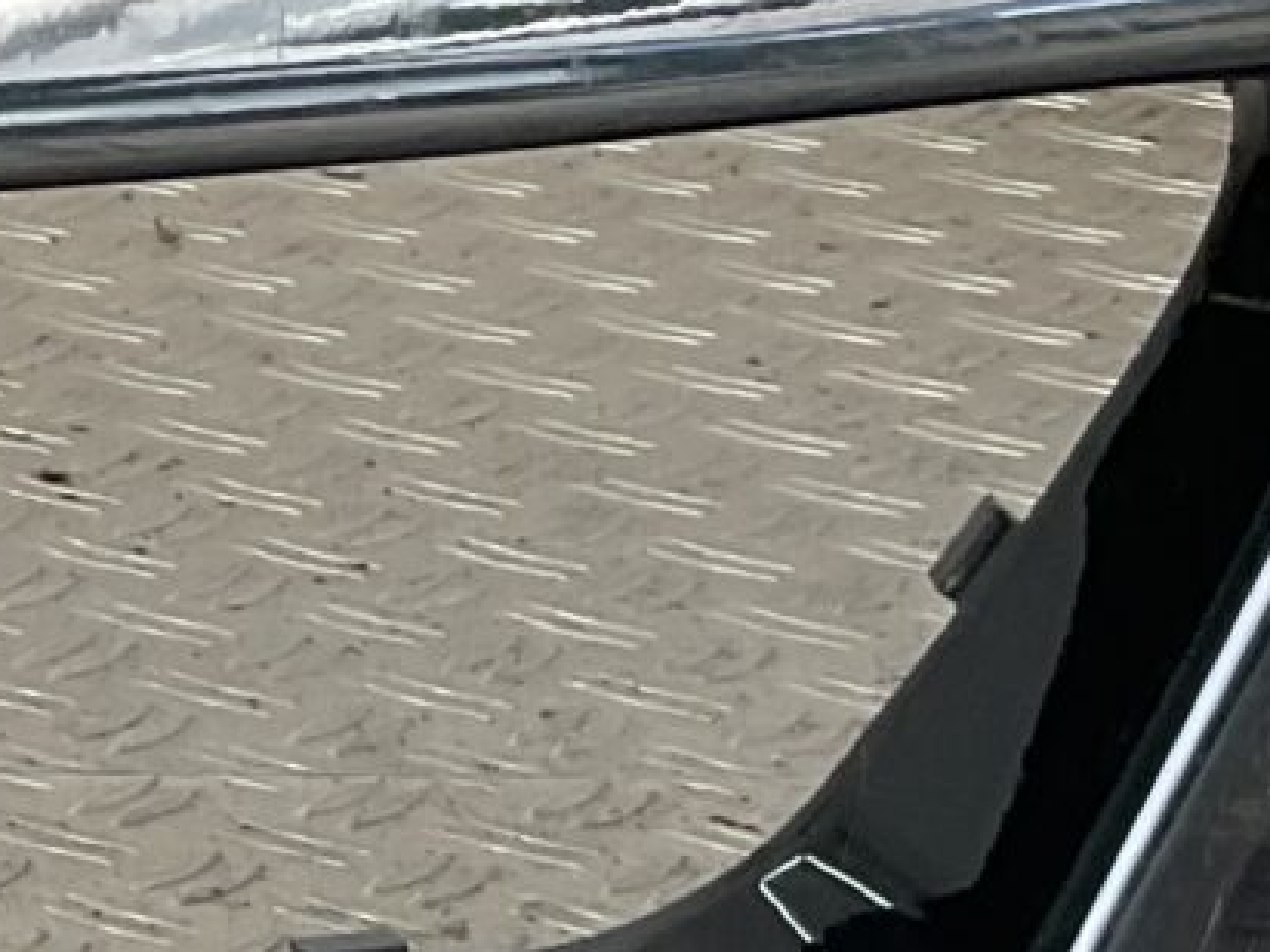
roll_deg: -2.4
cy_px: 240
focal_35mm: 180
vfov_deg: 8.2
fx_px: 6604
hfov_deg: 9.9
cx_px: -1572
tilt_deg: -15.9
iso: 16
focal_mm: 3
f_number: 1.8
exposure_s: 1/128
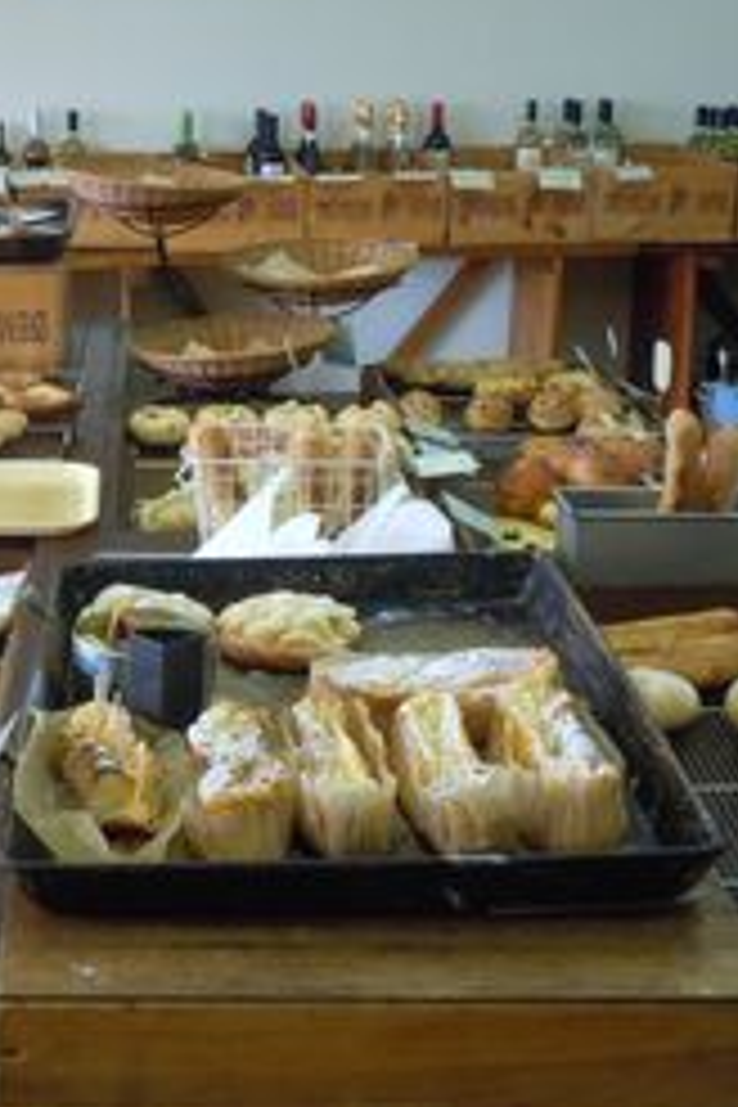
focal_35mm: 66
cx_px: 63
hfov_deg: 20.2
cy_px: 626
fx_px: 2029
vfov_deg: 30.5
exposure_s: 1/50
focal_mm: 6.9
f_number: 4.3
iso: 400
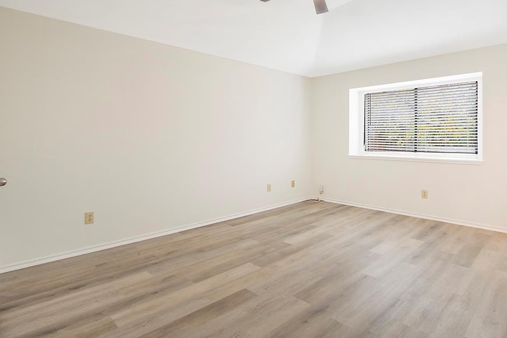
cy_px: 145
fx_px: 282
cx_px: 289
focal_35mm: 20
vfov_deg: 61.7
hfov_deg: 83.5
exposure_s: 1/40
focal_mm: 11.5
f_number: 7.1
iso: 100
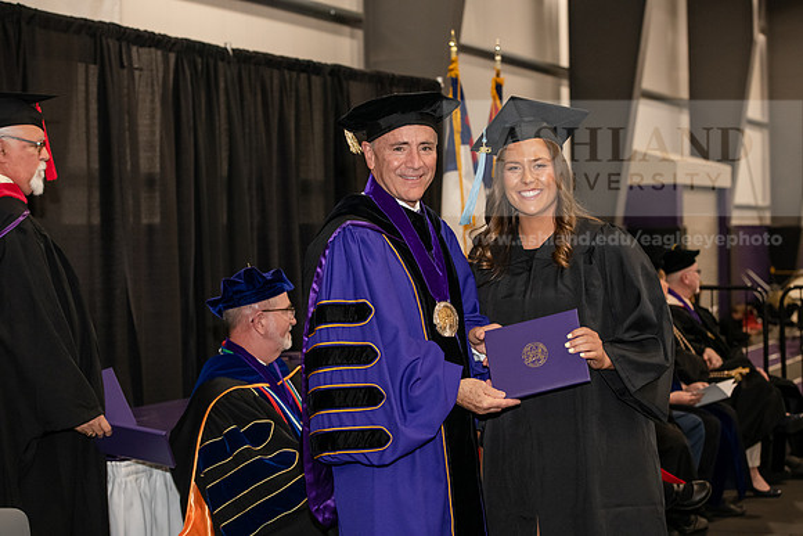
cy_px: 268
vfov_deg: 19.5
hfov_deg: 28.8
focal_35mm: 70
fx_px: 1562
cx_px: 402
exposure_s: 1/200
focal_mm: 70
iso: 2500
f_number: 5
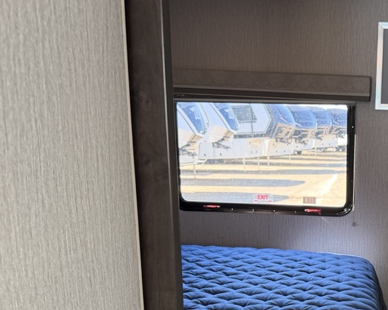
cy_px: 249
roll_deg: +1.3
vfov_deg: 29.0
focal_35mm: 51
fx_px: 585
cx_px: 370
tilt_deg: -9.6
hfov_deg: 34.1
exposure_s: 1/69
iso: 200
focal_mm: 6.76
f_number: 1.78
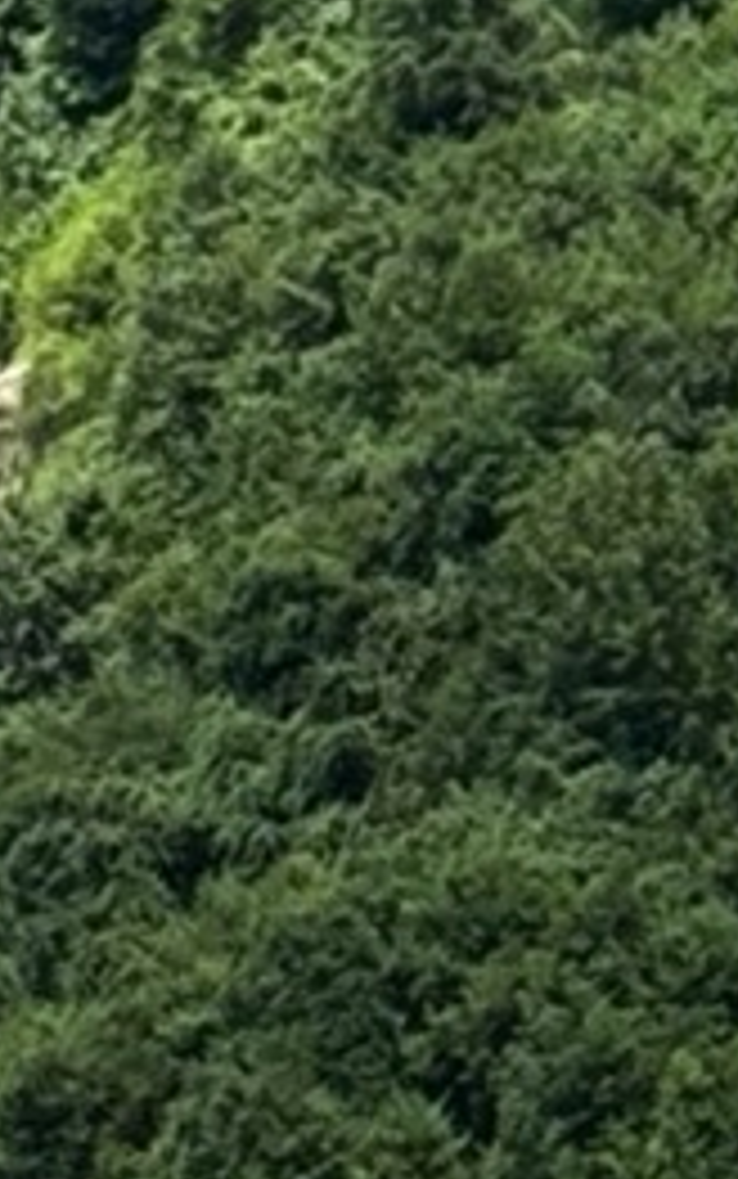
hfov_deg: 3.3
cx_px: 374
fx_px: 12762
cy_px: 1868
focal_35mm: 397
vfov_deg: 5.2
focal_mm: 6.76
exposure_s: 1/2959
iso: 64
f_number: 1.78
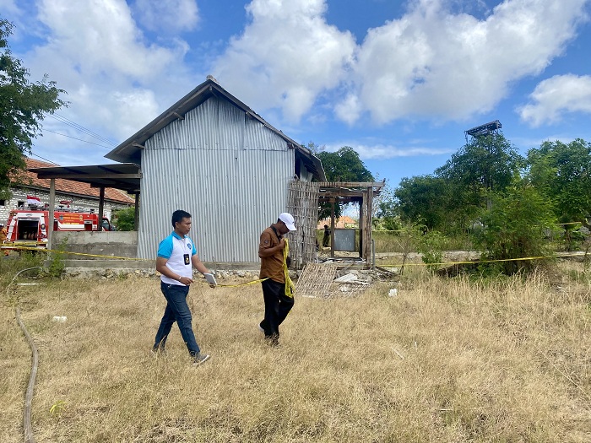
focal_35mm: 26
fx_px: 444
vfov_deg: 53.1
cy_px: 222
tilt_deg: +3.5
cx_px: 296
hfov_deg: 67.3
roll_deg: -0.2
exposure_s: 1/2222
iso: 32
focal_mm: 4.25
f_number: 1.8
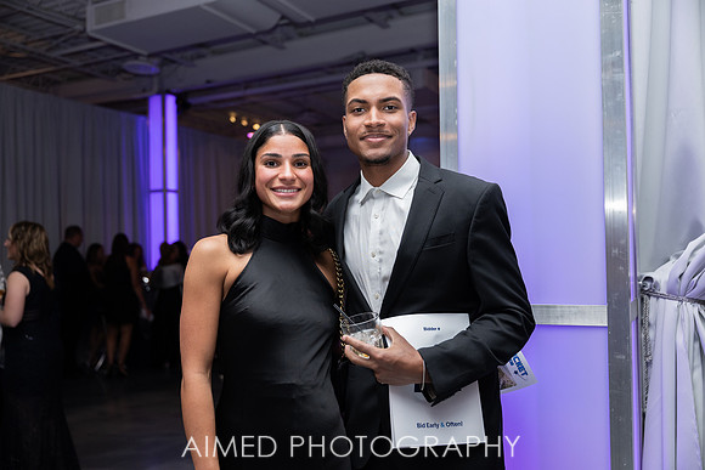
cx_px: 352
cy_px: 235
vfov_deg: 38.4
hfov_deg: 55.1
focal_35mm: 34
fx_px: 676
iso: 1000
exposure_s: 1/200
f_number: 2.8
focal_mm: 34.5
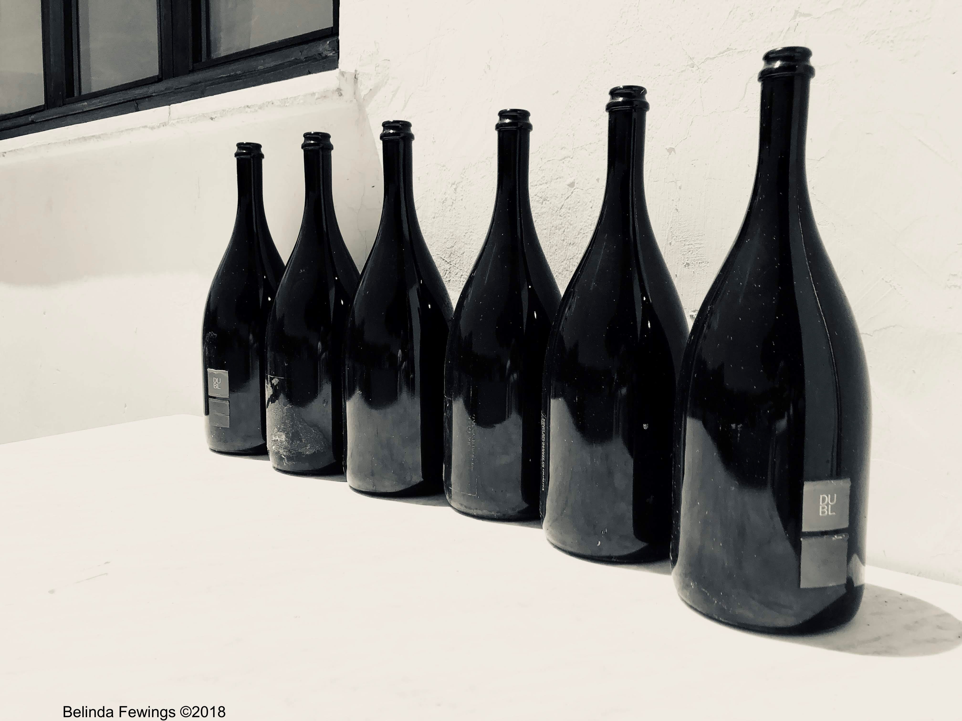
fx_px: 778
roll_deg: -1.0
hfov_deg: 63.4
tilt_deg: -5.4
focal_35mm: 28
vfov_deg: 49.7
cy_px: 360
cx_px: 481
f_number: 1.8
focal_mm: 3.99
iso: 25
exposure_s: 1/3690
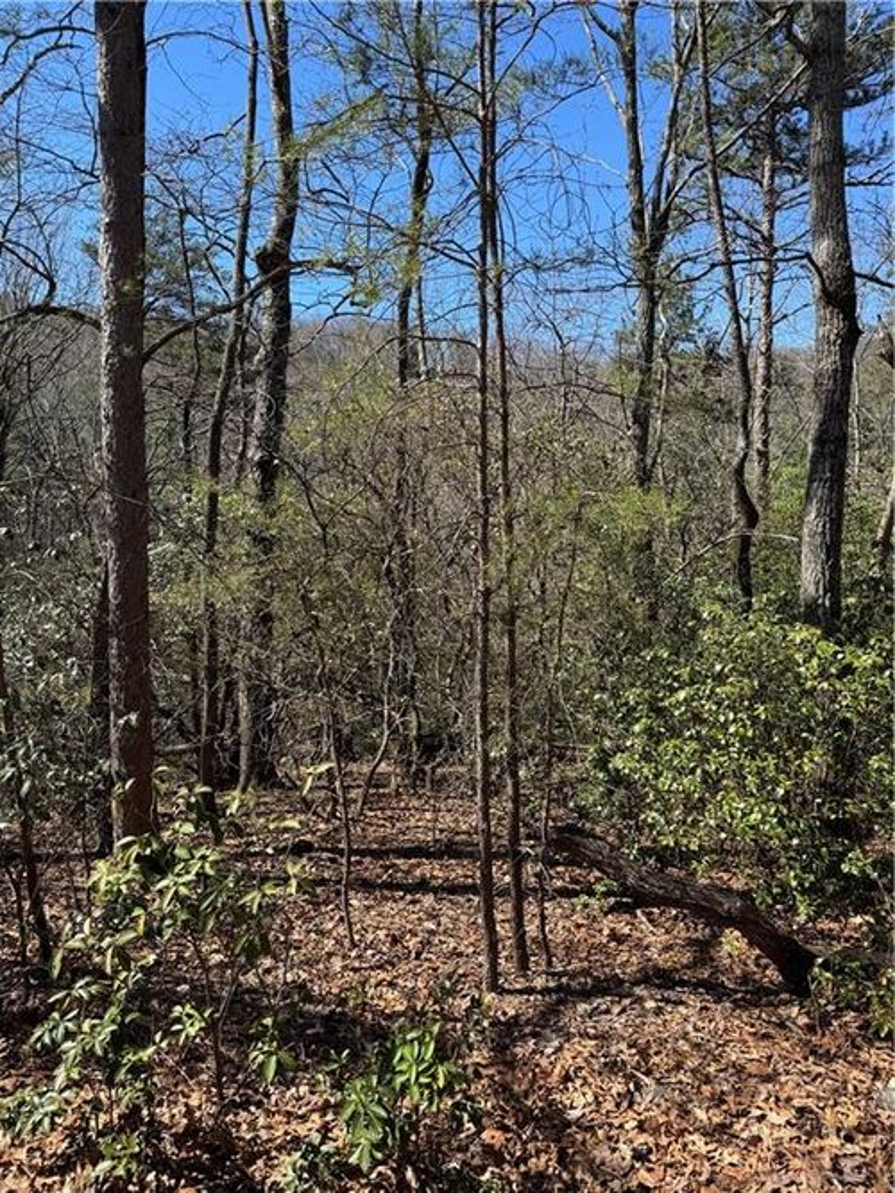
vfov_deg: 71.6
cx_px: 448
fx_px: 828
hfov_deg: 56.8
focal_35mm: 24
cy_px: 596
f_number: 1.78
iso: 80
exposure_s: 1/1721
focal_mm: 6.76
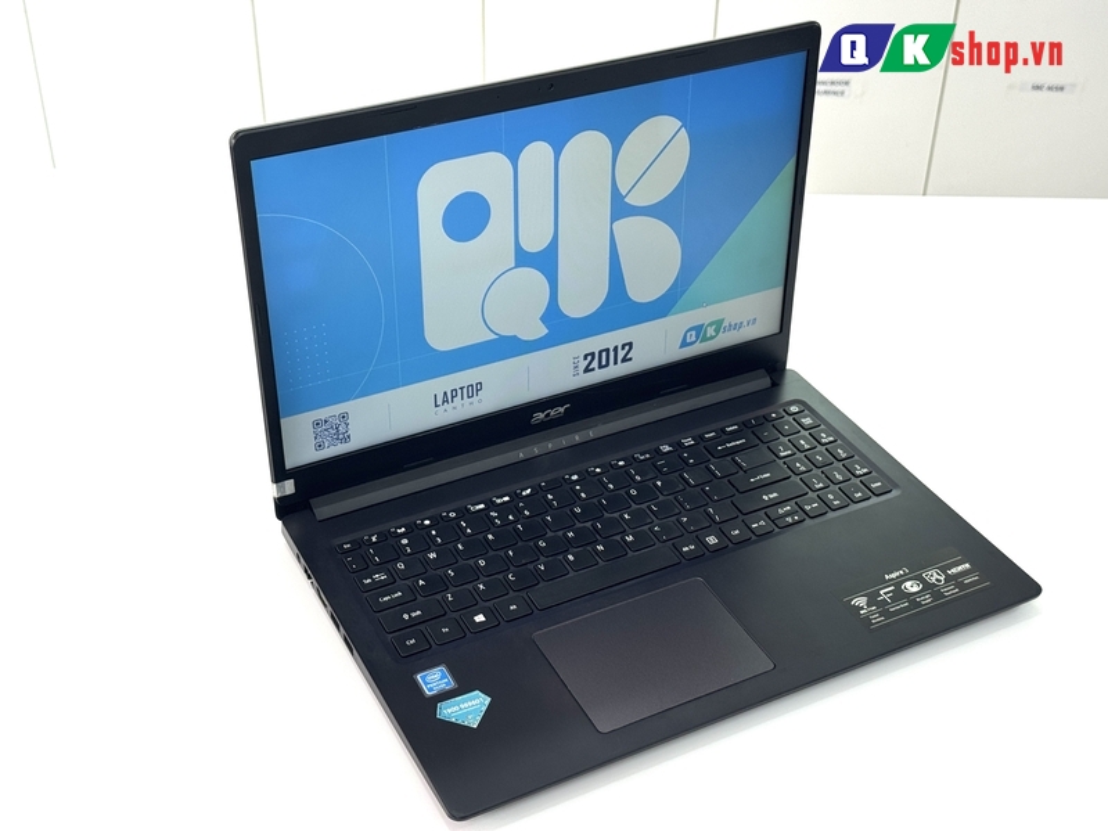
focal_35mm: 48
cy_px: 416
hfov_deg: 39.7
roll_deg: +0.4
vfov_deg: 30.3
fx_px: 1536
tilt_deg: -34.9
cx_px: 554
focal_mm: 6.76
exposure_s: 1/149
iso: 64
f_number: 1.78
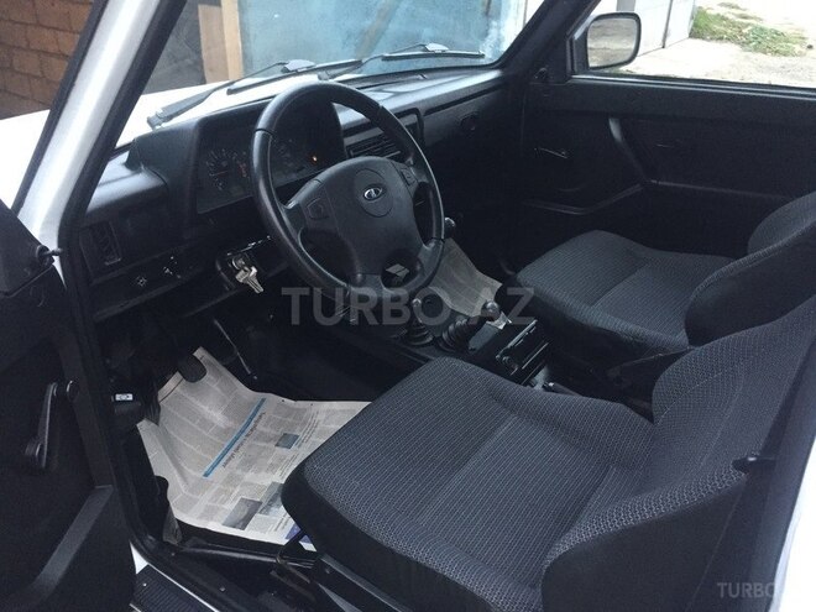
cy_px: 306
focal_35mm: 29
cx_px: 408
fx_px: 684
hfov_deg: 61.7
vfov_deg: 48.2
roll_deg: -0.9
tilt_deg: -30.6
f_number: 2.2
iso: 250
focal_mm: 4.15
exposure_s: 1/17
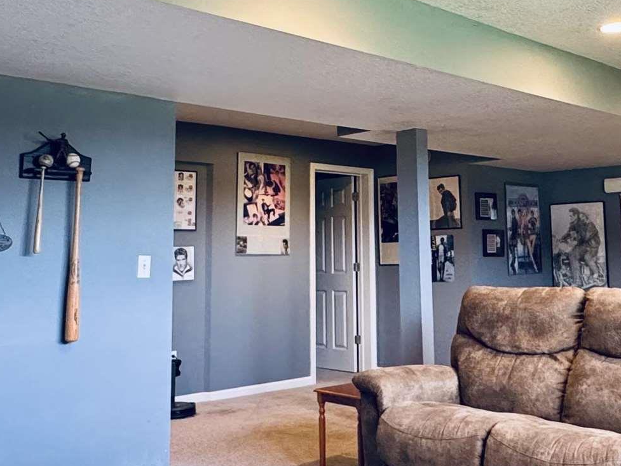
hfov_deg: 42.8
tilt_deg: +8.4
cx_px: 360
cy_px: 144
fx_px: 789
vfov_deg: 32.5
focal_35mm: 44
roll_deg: +0.3
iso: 400
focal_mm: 2.22
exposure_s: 1/60
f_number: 2.2
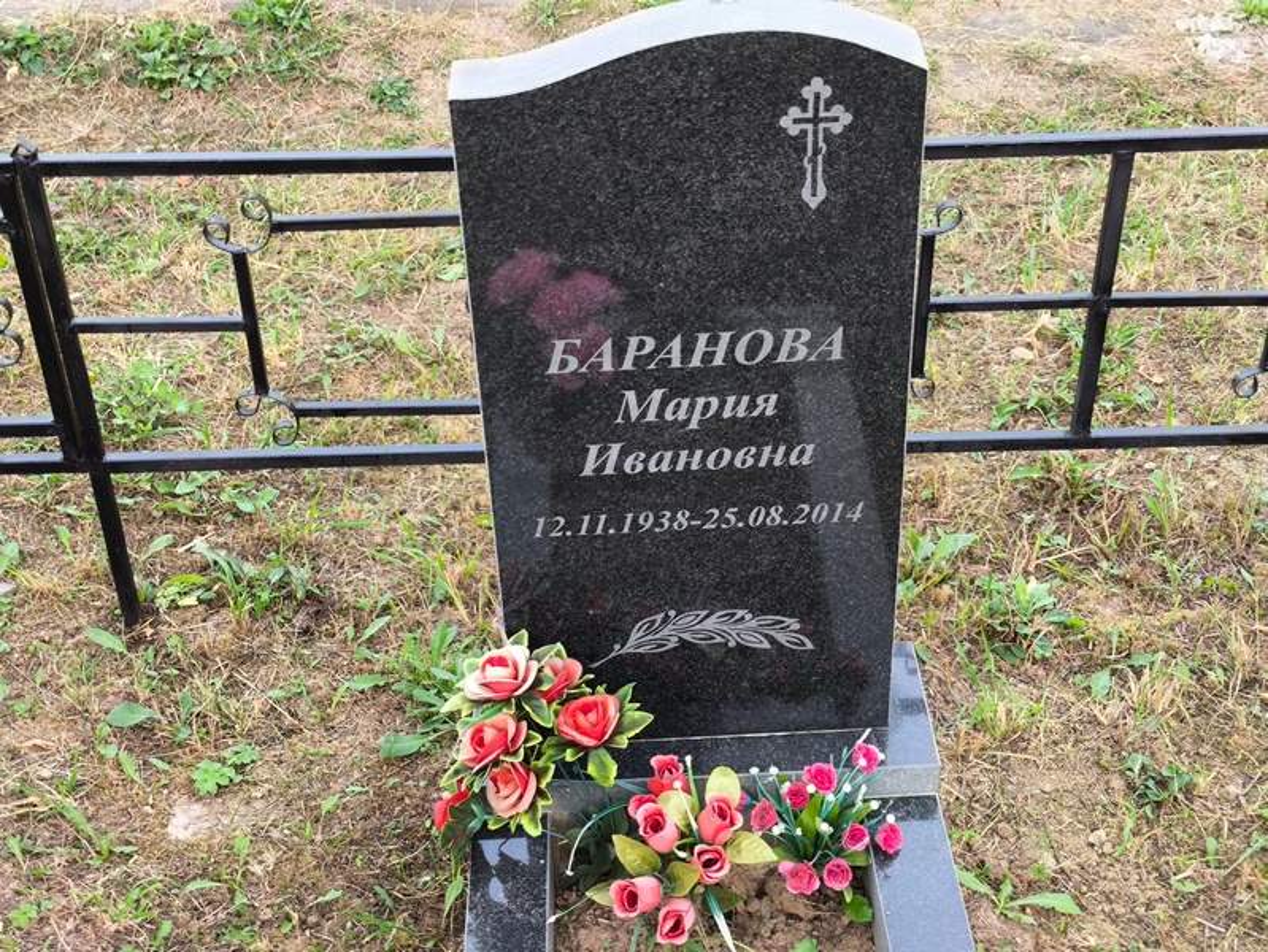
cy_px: 476
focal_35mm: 50
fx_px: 1832
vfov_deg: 29.1
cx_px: 634
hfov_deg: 38.2
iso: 100
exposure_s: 1/50
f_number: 1.7
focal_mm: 4.71
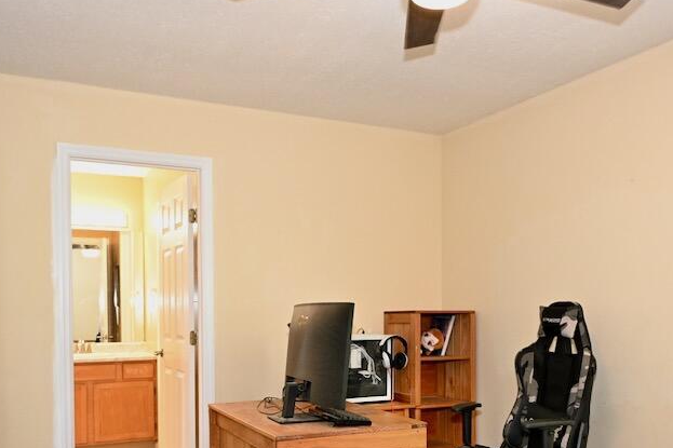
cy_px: 326
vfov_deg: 35.3
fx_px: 691
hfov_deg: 51.8
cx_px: 364
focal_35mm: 37
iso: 1000
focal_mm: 12
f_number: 4
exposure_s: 1/60
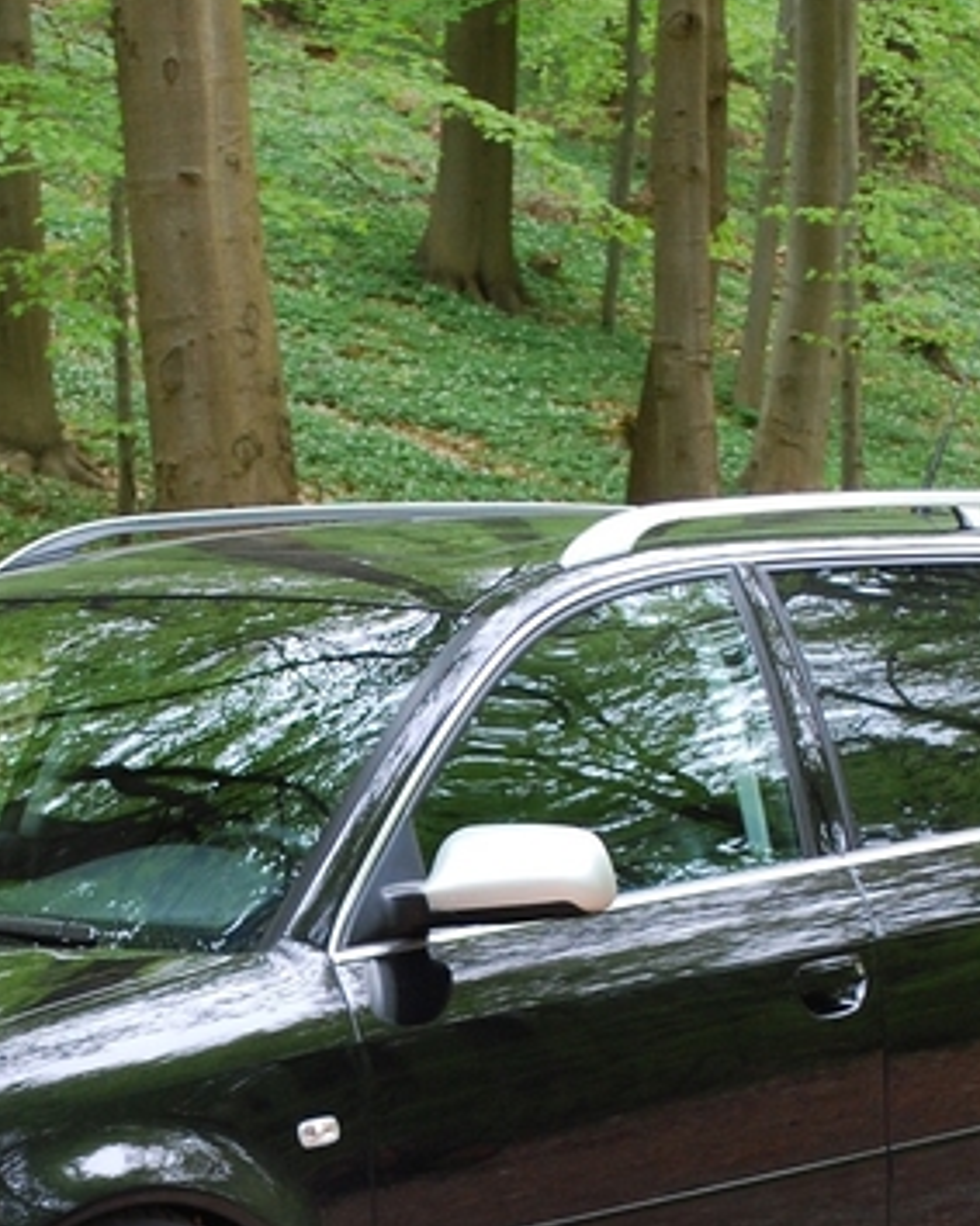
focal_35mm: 139
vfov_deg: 13.8
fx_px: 5054
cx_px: 215
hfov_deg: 11.0
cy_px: 951
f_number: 5.3
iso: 400
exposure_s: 1/20
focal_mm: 35
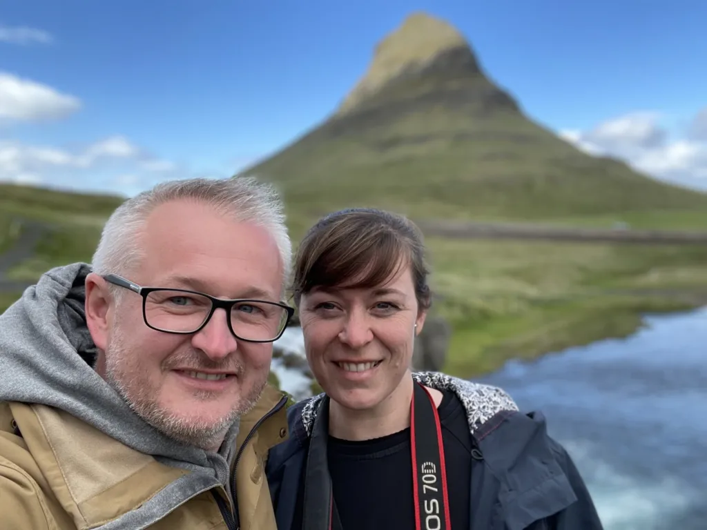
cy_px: 265
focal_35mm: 30
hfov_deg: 60.0
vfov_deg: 46.8
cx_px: 354
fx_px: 613
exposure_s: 1/193
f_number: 2.2
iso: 25
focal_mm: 2.71
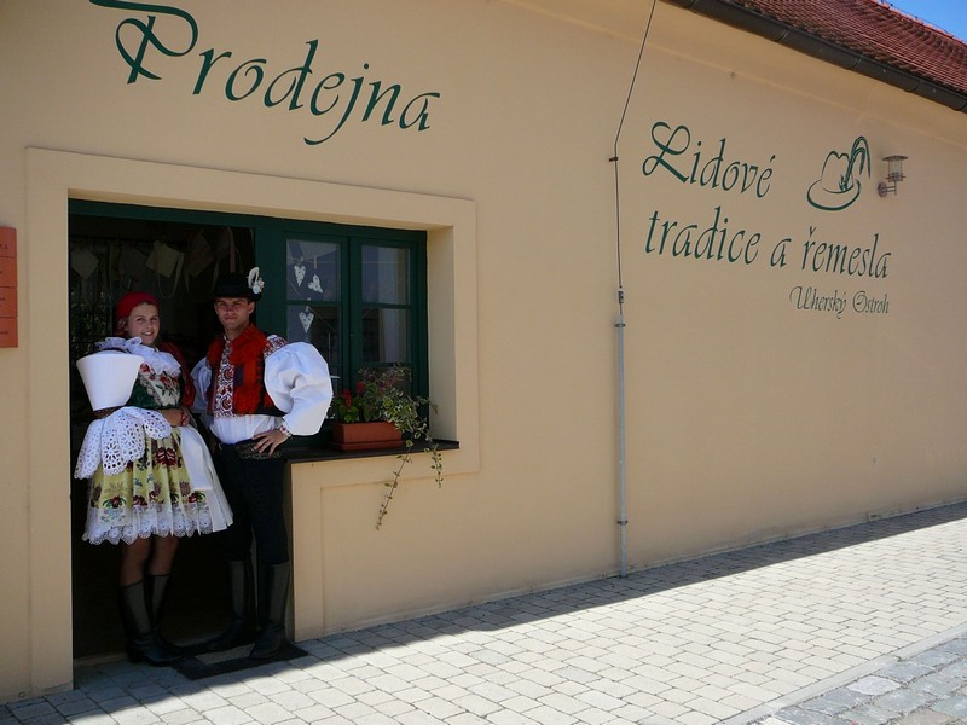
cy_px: 362
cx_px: 484
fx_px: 978
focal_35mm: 35
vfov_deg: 40.7
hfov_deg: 52.6
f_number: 2.8
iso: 80
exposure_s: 1/800
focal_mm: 5.2
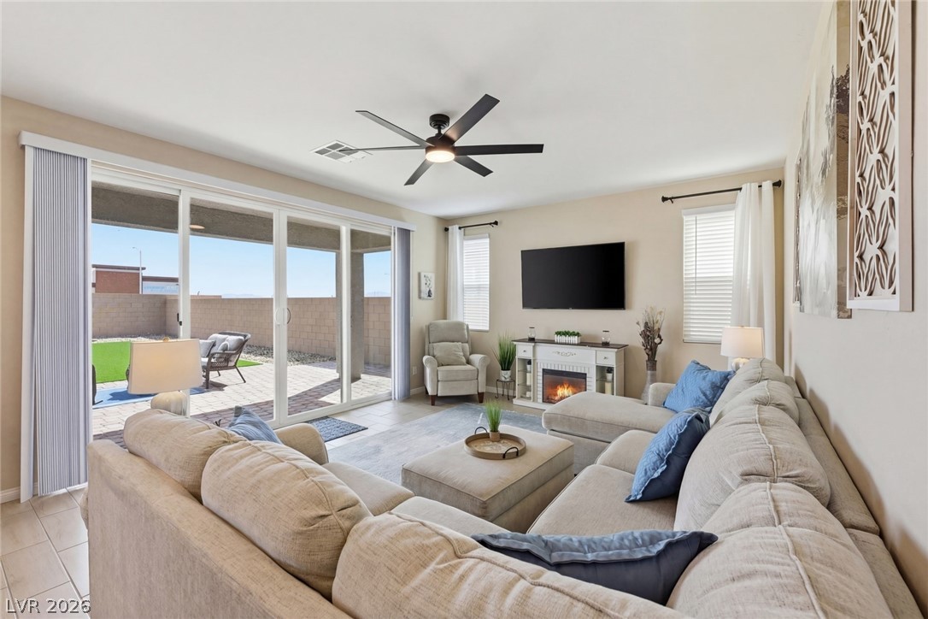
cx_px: 464
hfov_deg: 100.4
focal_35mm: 15
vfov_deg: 77.3
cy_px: 310
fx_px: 387
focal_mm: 15
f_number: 9
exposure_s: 1/1250
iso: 500
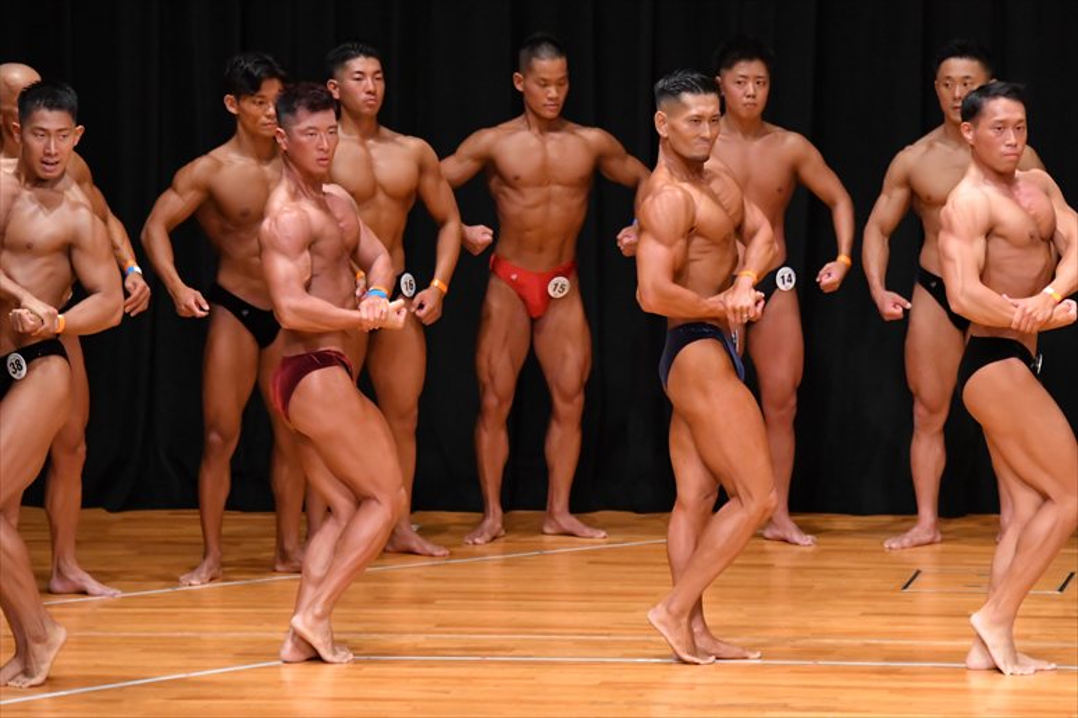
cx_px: 539
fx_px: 8081
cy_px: 359
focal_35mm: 270
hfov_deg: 7.6
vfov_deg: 5.1
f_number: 5.6
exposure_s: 1/400
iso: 5000
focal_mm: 180
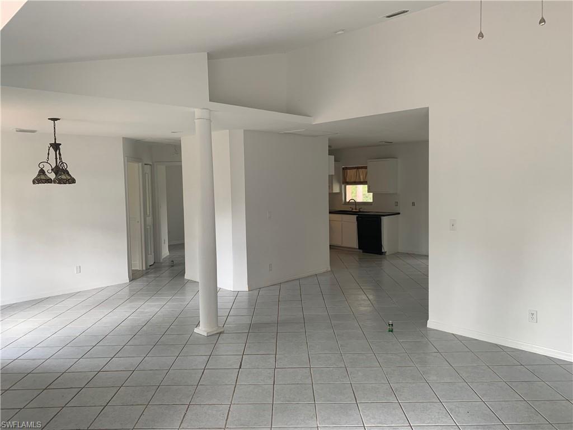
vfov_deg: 53.1
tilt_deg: -4.6
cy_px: 215
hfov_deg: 67.3
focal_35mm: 26
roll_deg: +0.6
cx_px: 286
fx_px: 430
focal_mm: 4.25
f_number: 1.8
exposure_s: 1/86
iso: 100
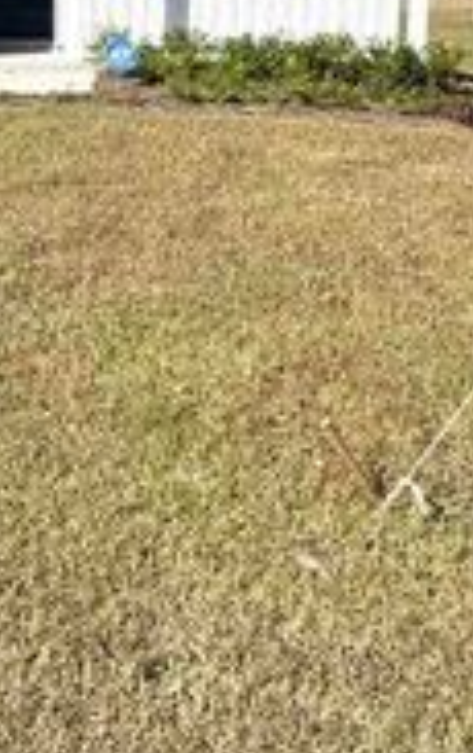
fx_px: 1109
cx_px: 4
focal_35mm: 54
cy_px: 121
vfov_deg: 35.9
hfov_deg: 23.1
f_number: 2.2
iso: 50
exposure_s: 1/3717
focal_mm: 2.22
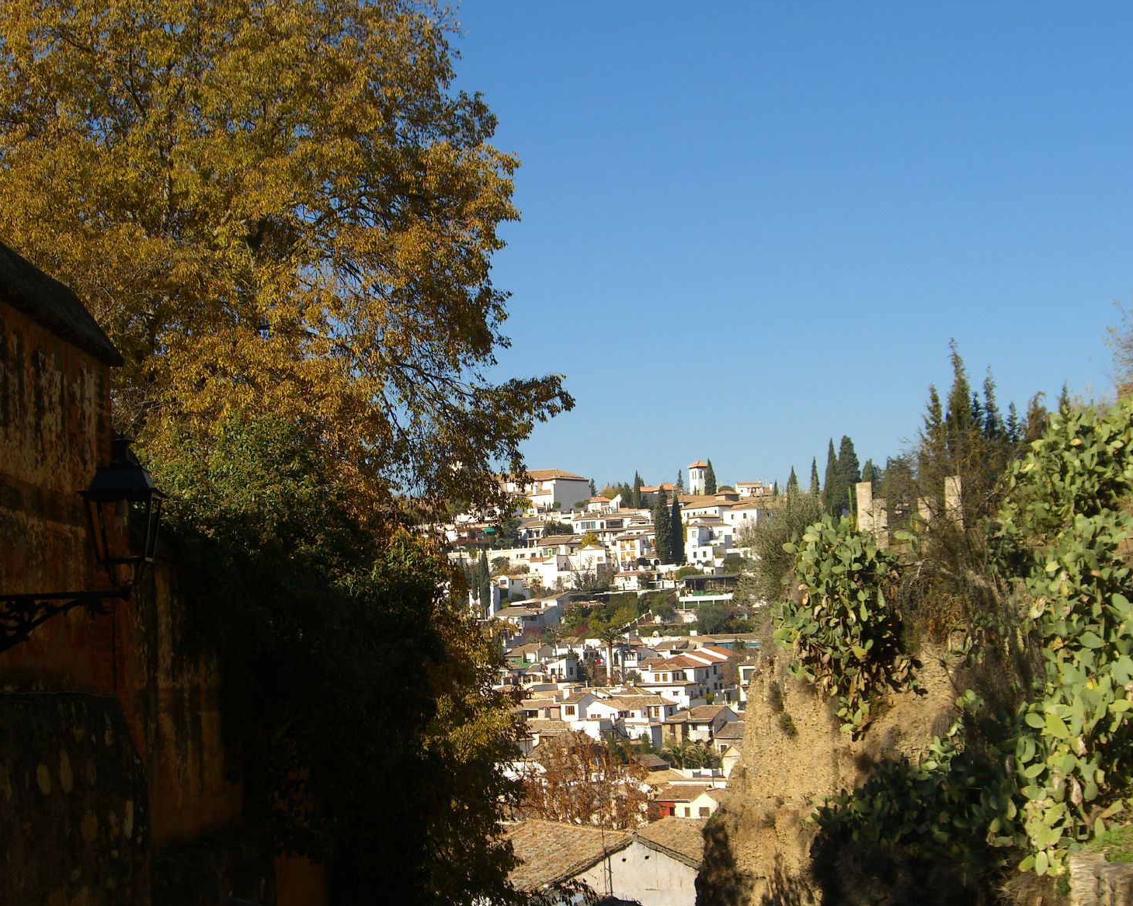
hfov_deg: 31.0
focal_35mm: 61
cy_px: 462
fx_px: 2045
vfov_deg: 25.0
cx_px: 569
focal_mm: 11.8
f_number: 5
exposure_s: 1/500
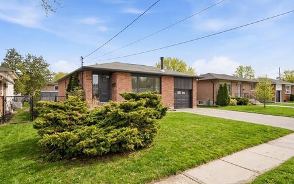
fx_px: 160
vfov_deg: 59.6
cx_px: 147
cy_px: 93
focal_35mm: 20
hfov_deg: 85.1
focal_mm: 19
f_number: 9
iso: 320
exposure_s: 1/320
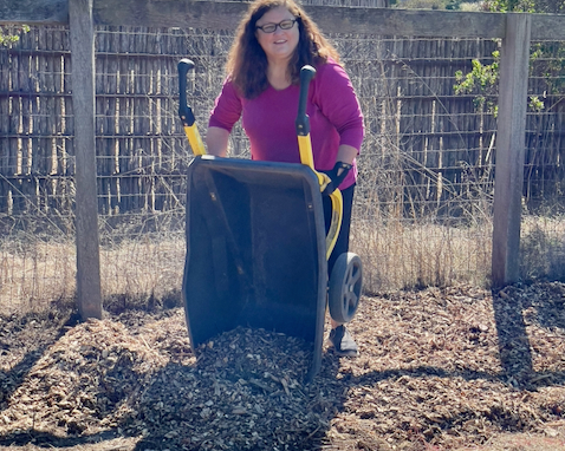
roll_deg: -1.1
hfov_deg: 27.9
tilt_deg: -7.4
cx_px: 282
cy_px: 195
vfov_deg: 22.5
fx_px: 1137
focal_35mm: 68
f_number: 2
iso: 25
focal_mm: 6
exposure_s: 1/1089
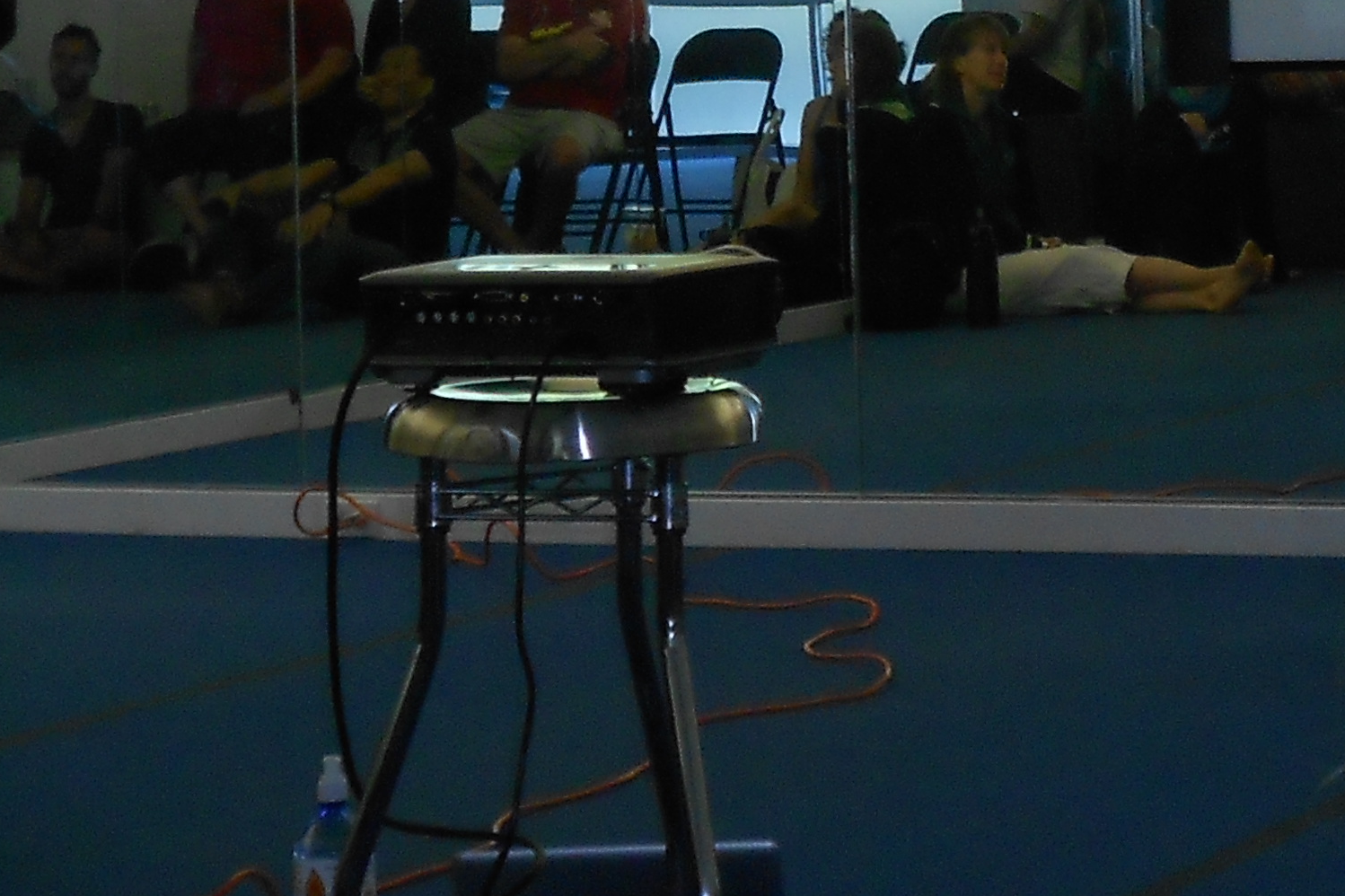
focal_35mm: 129
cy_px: -198
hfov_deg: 15.7
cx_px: 1184
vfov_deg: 10.4
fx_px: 4818
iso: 160
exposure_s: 1/30
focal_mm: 7.7
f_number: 4.2
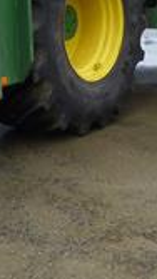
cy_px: -30
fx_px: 740
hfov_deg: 11.4
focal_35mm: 100
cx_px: -109
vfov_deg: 20.3
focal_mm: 4.3
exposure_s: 1/100
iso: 100
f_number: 4
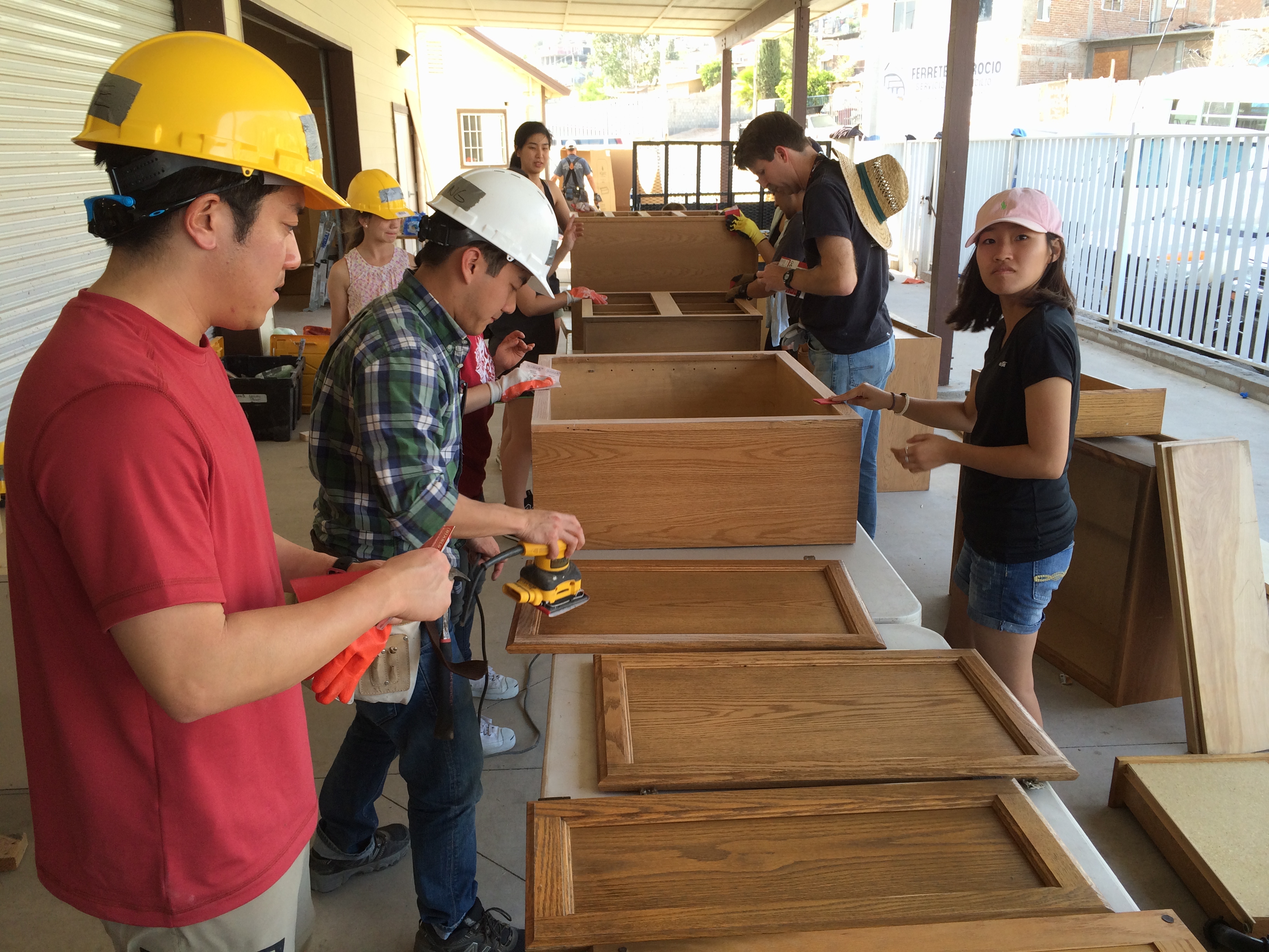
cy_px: 476
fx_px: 1100
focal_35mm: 30
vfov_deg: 46.8
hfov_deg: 60.0
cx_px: 634
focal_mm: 4.12
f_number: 2.2
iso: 32
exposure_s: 1/145
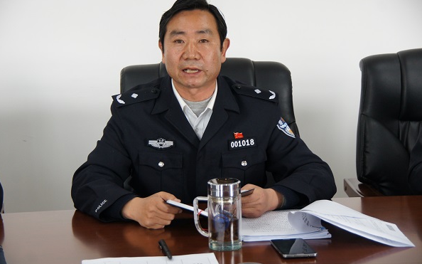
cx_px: 210
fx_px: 1242
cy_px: 125
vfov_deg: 12.1
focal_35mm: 108
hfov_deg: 19.3
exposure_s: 1/125
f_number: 5
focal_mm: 70
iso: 1000
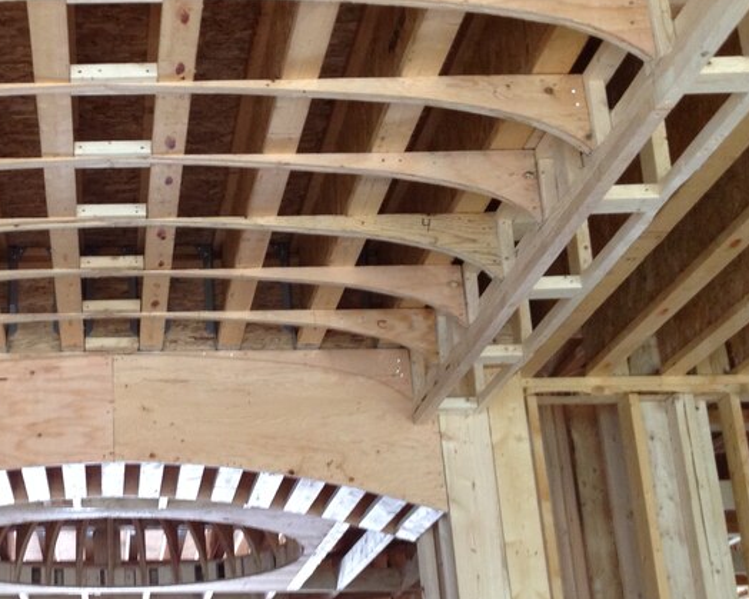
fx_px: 1463
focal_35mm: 66
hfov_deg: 27.6
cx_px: 60
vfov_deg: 23.1
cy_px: 310
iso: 100
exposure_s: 1/20
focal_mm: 4.28
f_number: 2.4
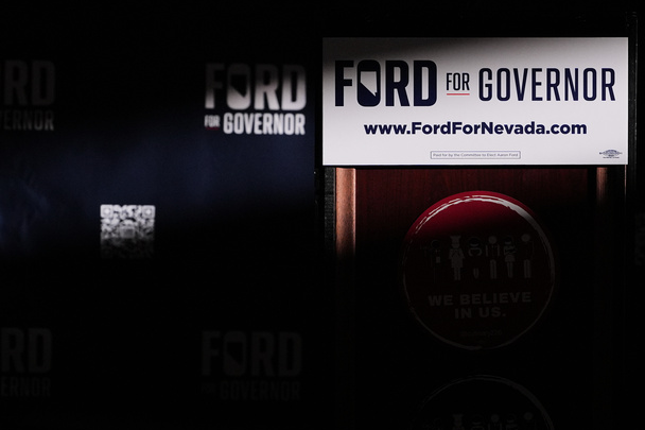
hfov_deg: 15.9
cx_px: 501
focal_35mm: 128
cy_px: 102
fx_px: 2293
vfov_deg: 10.7
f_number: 2.8
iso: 2000
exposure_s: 1/20000
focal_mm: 76
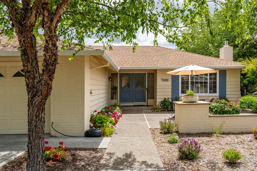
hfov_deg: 61.9
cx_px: 128
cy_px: 86
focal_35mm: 30
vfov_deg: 43.6
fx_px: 214
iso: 400
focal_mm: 30
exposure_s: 1/400
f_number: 11
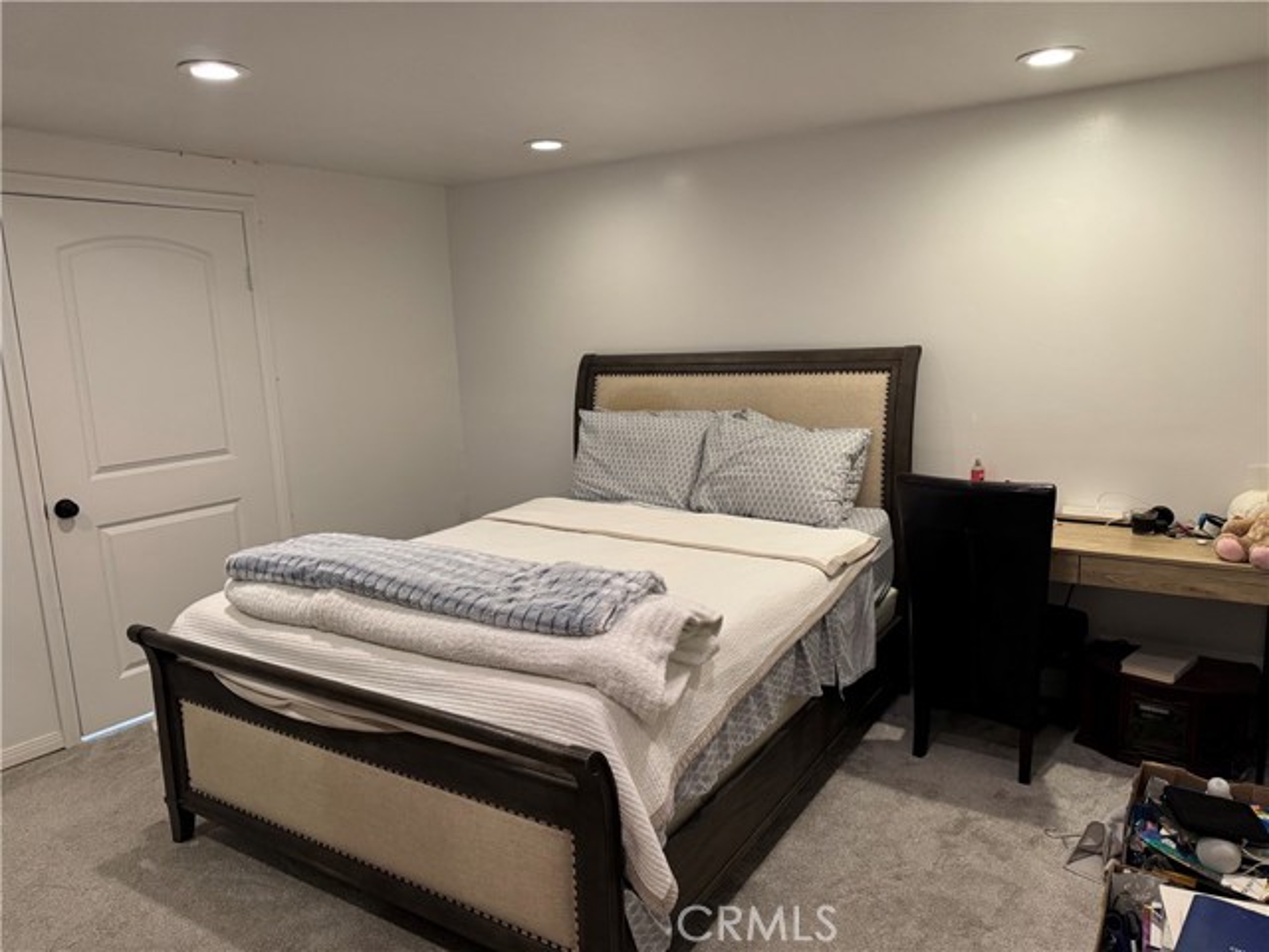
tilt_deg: -9.8
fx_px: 880
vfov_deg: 56.8
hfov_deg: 71.6
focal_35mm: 24
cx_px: 634
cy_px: 476
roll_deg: +1.4
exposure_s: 1/60
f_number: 1.78
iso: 400
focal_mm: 6.76
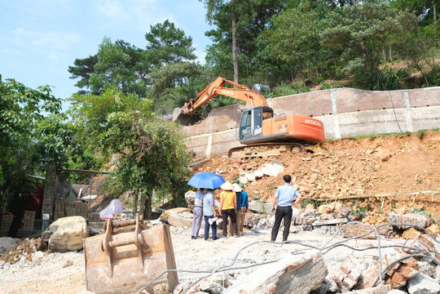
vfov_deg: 37.9
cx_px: 220
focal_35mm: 35
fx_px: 428
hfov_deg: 54.4
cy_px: 147
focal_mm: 23
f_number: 5
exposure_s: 1/350
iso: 160
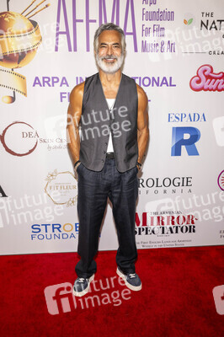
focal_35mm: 34
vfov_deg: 56.5
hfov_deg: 39.4
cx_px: 112
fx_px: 313
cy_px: 168
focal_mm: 33.5
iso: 800
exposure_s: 1/200
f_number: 6.3
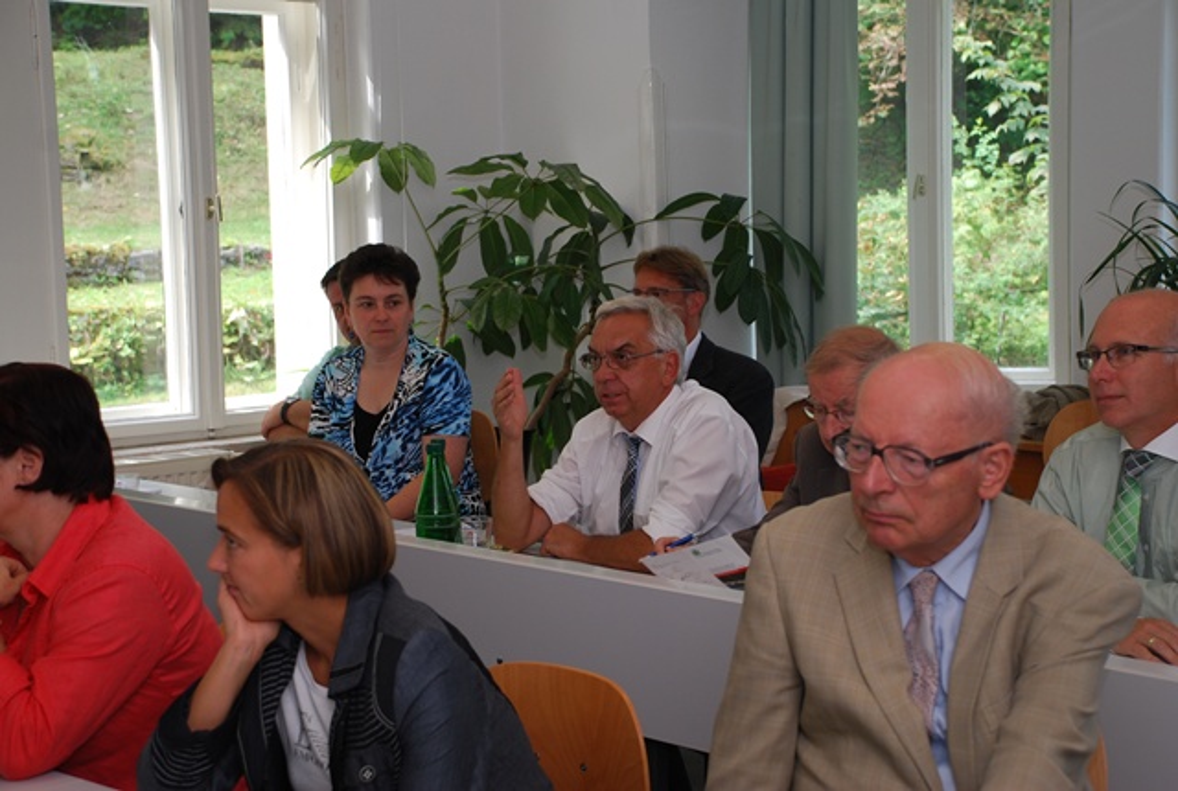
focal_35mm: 72
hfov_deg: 28.0
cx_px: 589
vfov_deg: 19.0
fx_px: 2361
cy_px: 396
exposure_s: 1/60
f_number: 4.8
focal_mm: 48
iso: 200
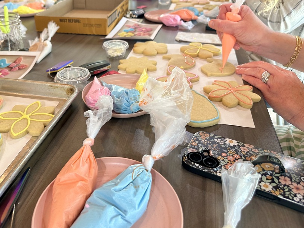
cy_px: 88
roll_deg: +0.8
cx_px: 120
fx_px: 263
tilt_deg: -27.2
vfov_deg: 46.5
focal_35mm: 30
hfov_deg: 59.4
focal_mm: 6.86
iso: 125
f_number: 1.78
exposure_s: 1/60
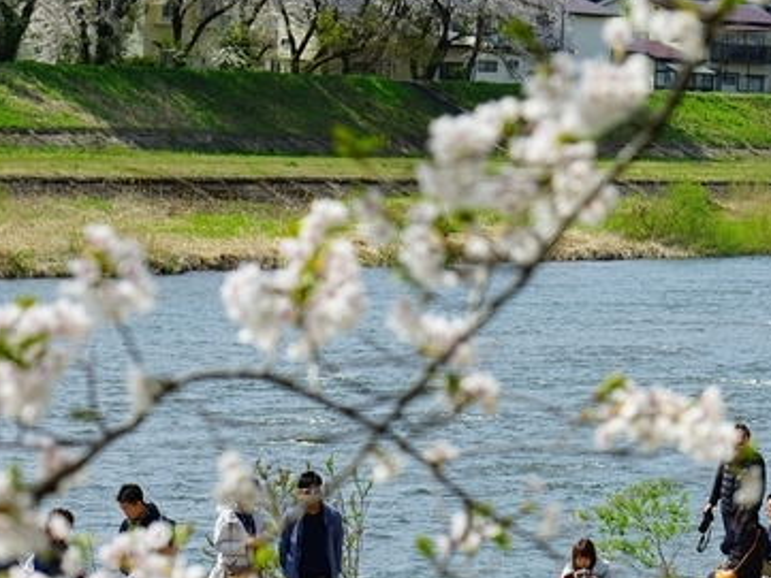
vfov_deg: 6.6
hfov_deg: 8.8
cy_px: 505
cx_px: 718
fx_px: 4991
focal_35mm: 224
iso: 100
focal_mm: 105
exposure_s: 1/400
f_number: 5.6
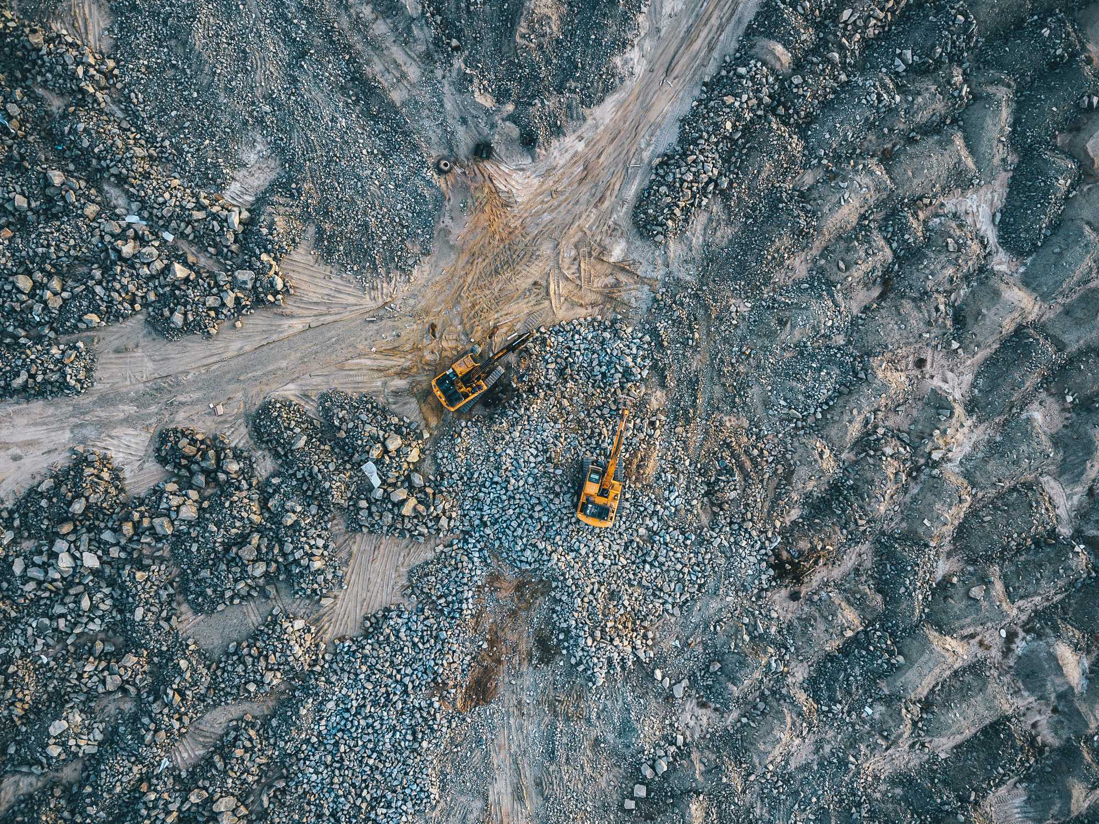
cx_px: 550
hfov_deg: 67.3
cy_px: 412
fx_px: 825
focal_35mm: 26
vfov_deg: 53.0
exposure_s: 1/110
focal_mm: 4.73
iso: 100
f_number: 2.2
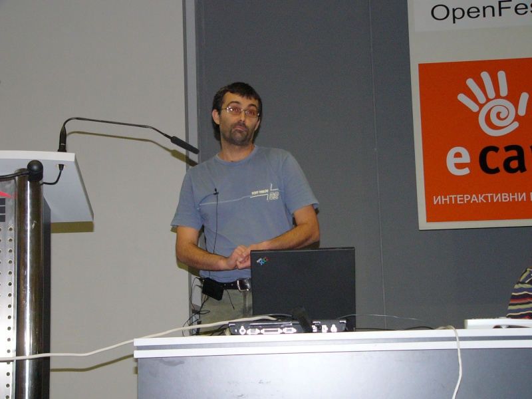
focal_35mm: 62
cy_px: 200
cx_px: 266
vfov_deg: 23.7
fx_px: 953
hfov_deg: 31.2
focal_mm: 10.3
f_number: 2.8
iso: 200
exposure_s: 1/80
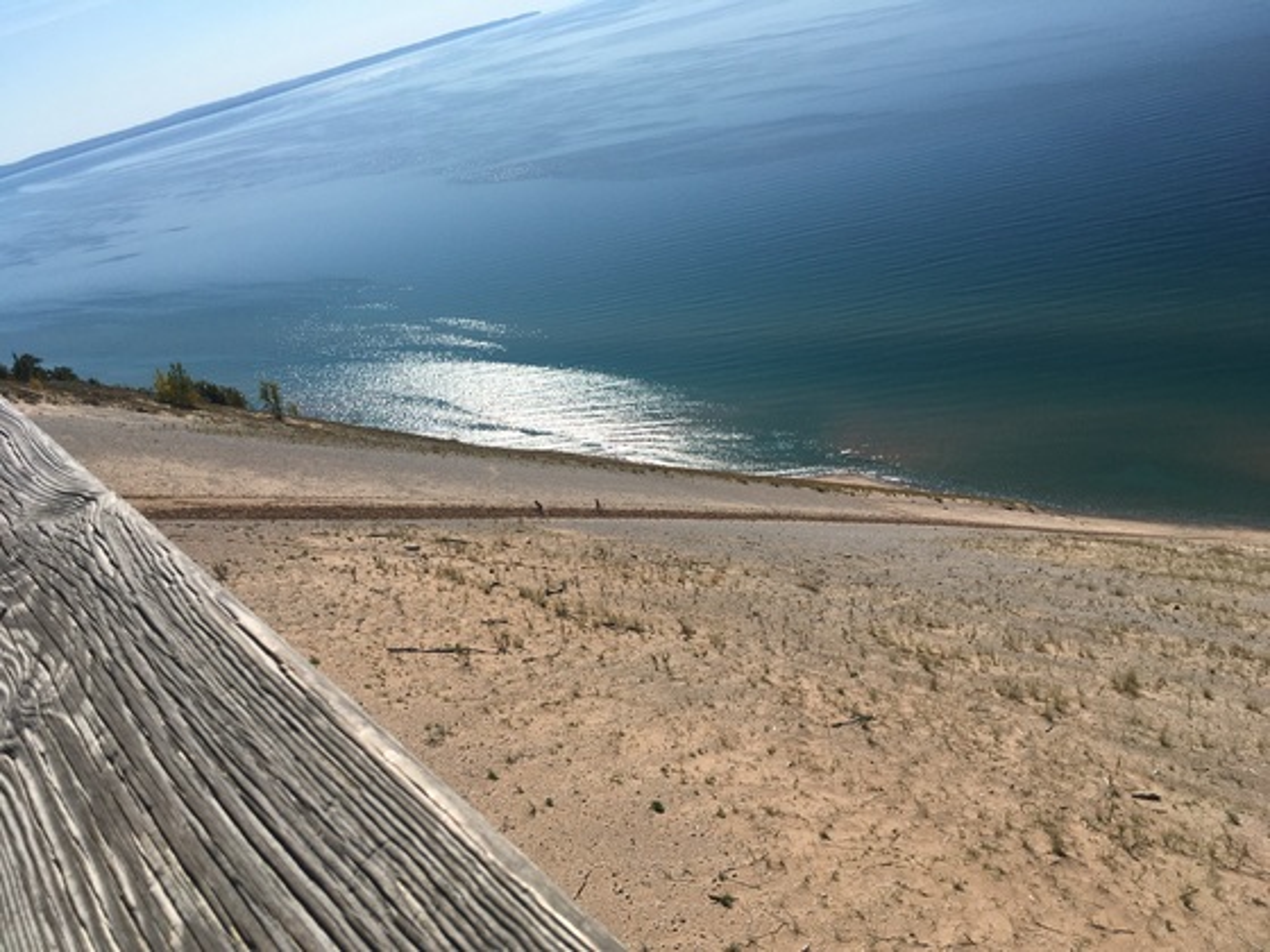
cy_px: 476
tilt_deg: -25.3
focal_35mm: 29
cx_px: 635
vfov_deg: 48.2
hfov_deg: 61.7
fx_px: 1064
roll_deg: +17.9
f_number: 2.2
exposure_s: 1/3663
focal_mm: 4.15
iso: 25
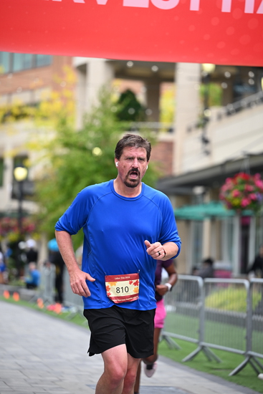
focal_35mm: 130
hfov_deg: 10.6
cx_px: 132
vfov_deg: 15.8
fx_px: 1424
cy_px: 197
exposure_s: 1/2000
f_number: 2.8
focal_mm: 130
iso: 640
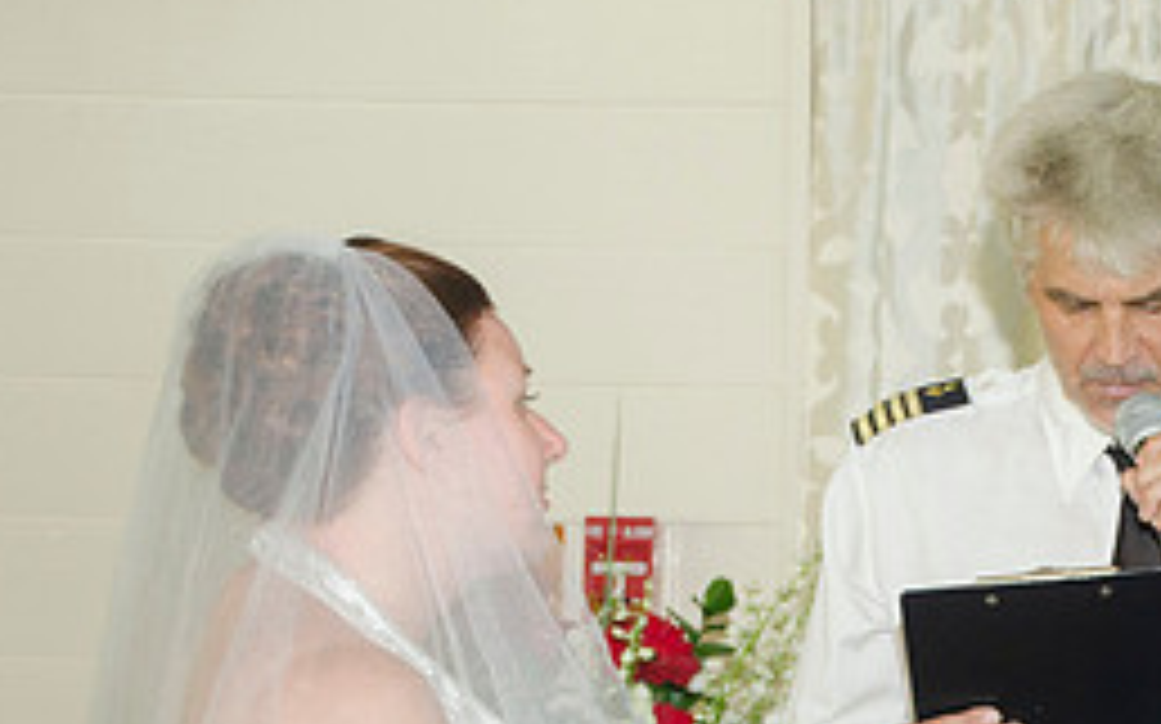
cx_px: 986
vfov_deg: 8.6
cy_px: 796
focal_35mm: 151
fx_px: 4776
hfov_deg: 13.8
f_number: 5.6
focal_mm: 44
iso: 400
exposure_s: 1/80
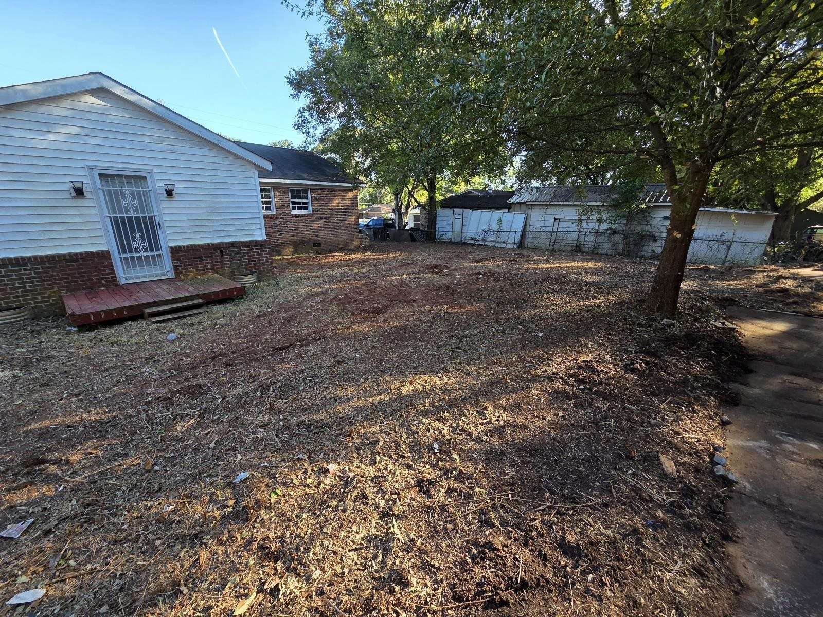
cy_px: 308
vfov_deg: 89.9
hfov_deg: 106.2
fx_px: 309
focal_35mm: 13
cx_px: 412
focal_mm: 2.2
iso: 50
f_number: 2.2
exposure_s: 1/256
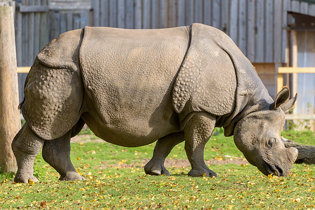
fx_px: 5946
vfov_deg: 2.0
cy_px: 89
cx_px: 209
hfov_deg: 3.0
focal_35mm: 679
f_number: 5.6
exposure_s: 1/1000
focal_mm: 400
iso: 400
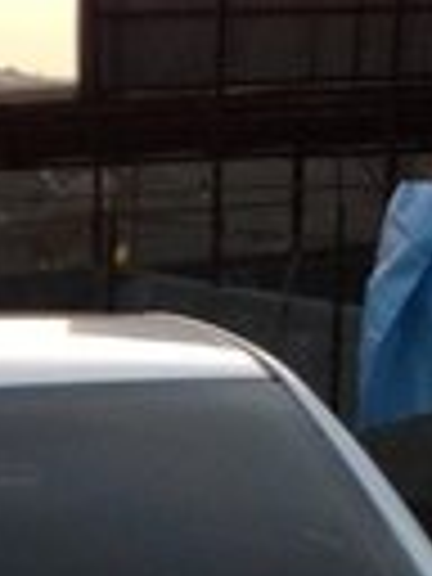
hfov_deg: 11.5
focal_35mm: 128
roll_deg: +1.6
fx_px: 2130
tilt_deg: -23.4
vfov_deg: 14.1
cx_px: 9
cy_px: 954
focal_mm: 4.12
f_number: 2.4
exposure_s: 1/20
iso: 125
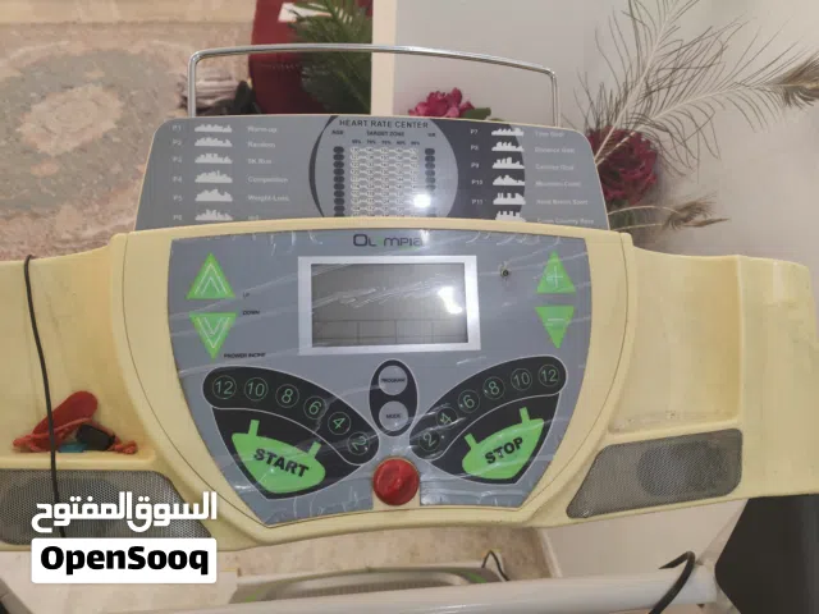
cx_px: 410
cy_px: 307
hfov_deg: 73.9
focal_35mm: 23
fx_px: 544
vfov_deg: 58.9
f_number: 1.8
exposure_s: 1/100
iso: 800
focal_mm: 6.06
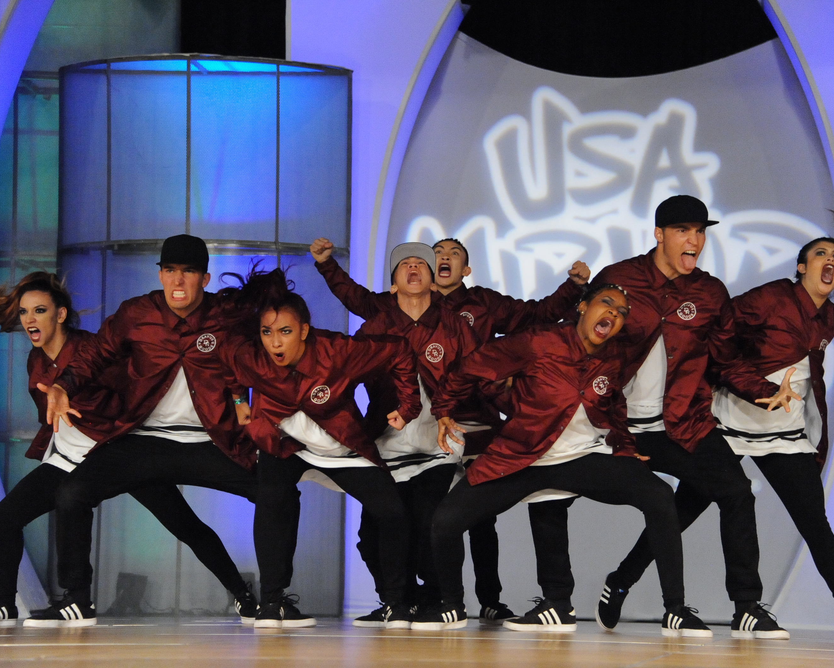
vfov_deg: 13.9
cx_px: 432
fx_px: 2740
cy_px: 333
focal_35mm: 111
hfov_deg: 17.3
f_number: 5.3
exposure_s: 1/500
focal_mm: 98
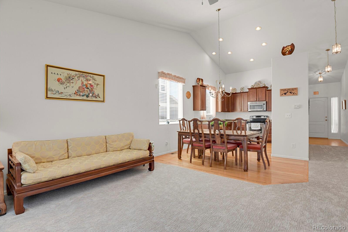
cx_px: 174
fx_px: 164
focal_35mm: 17
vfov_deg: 70.4
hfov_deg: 93.3
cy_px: 116
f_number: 8
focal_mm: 17
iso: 250
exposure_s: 1
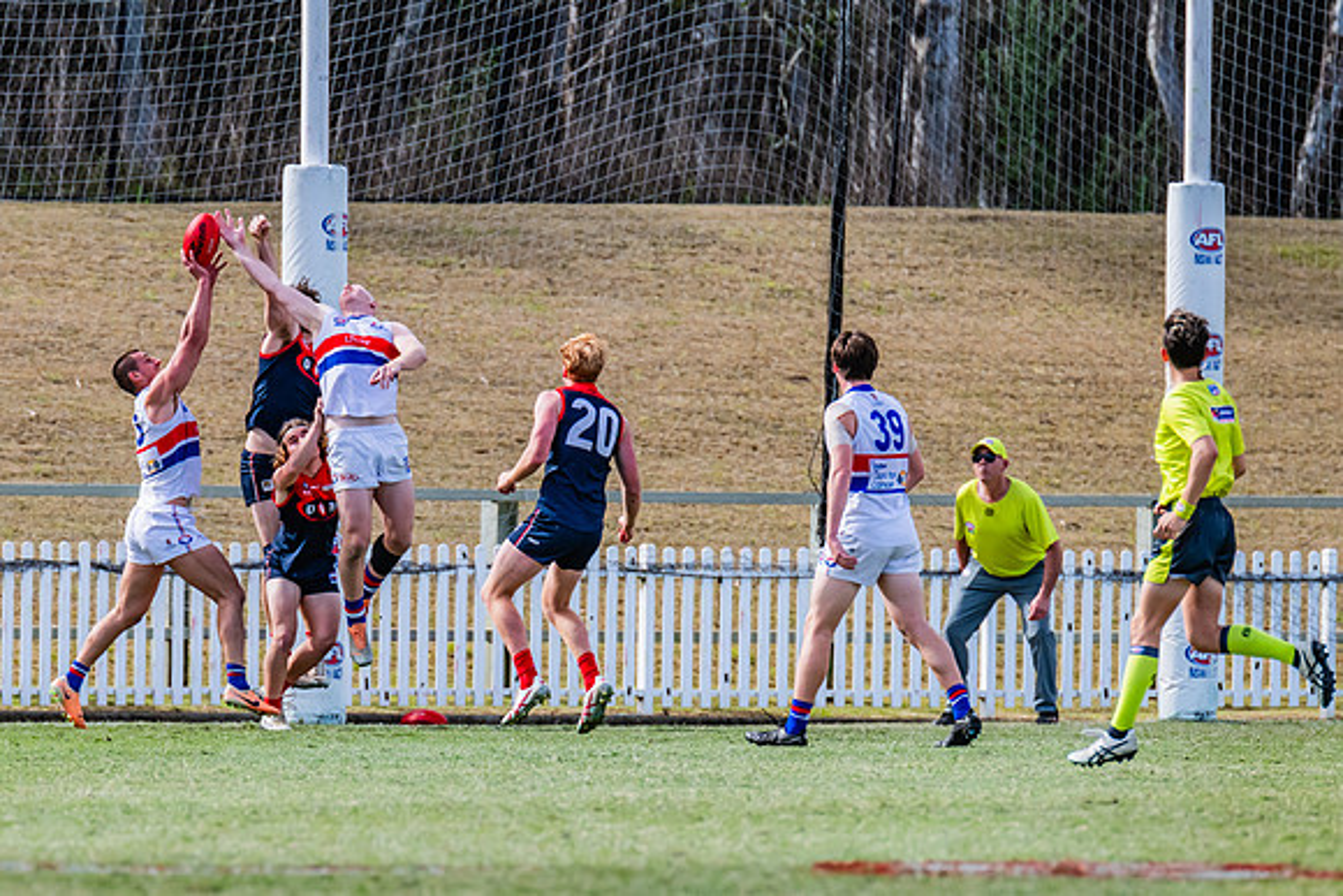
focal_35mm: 567
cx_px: 437
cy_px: 484
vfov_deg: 2.4
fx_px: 21154
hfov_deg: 3.6
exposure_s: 1/2000
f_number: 6.3
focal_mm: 420
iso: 800
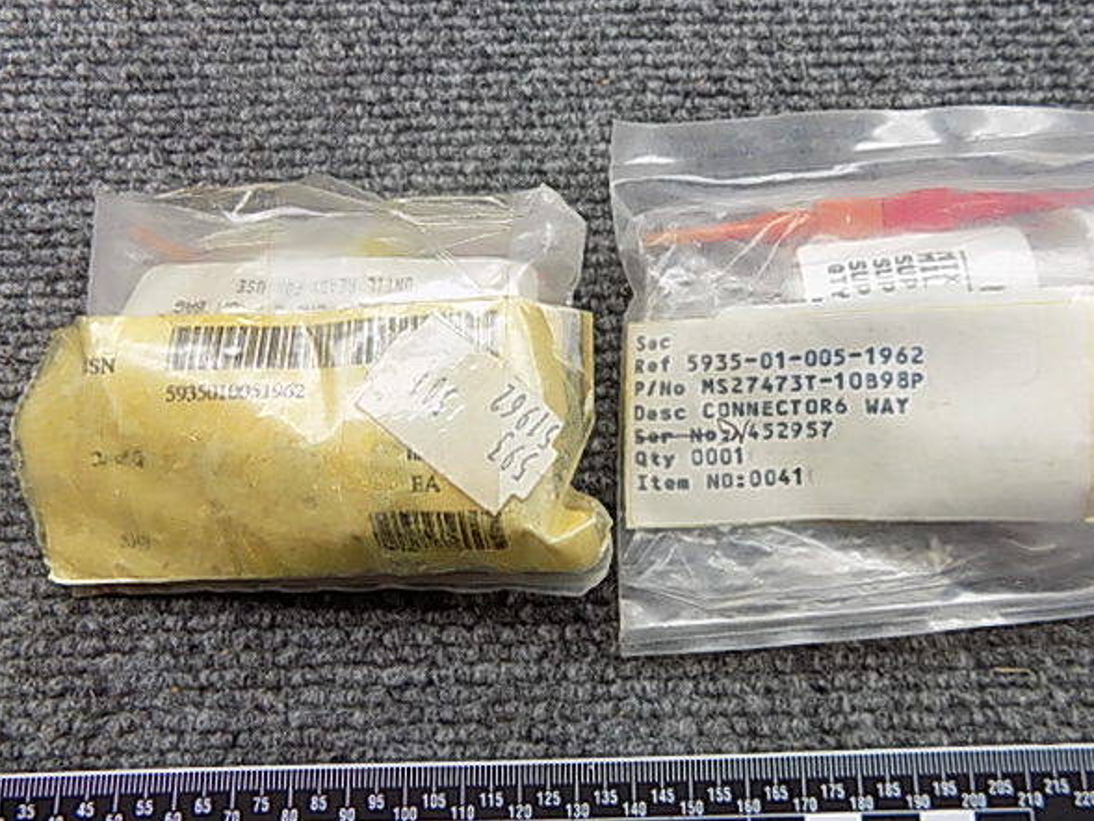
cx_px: 587
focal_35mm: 25
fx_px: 790
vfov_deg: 54.9
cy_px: 383
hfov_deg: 69.3
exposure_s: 1/80
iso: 80
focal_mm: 4
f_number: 3.1
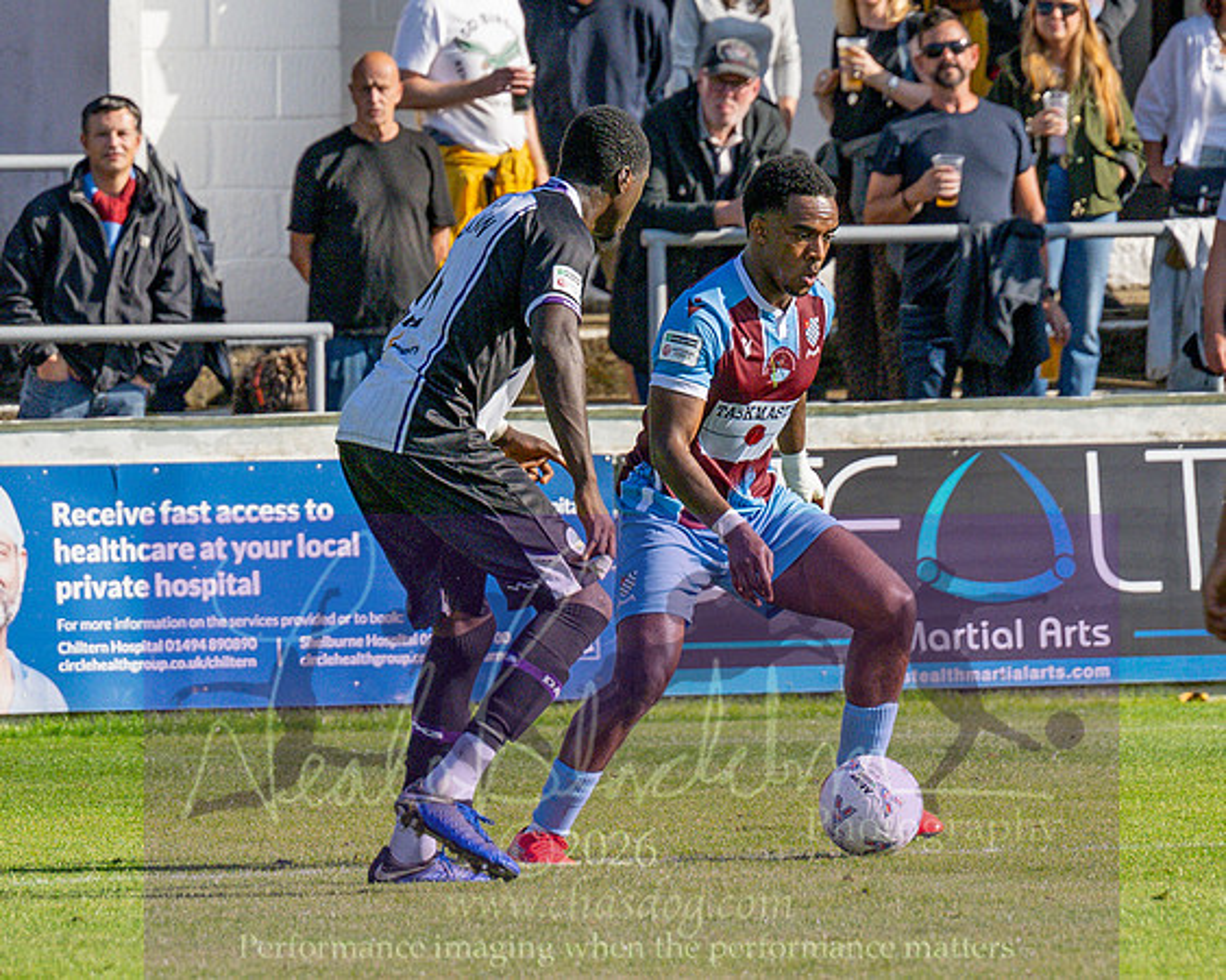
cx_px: 163
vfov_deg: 2.8
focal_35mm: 554
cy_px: 419
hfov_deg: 3.5
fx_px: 20081
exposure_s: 1/4000
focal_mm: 160
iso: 400
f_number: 4
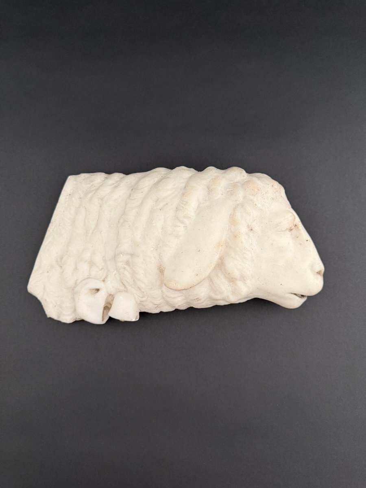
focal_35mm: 24
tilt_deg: -84.3
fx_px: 338
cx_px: 183
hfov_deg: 56.8
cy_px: 244
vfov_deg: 71.6
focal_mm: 6.76
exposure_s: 1/60
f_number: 1.78
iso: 320
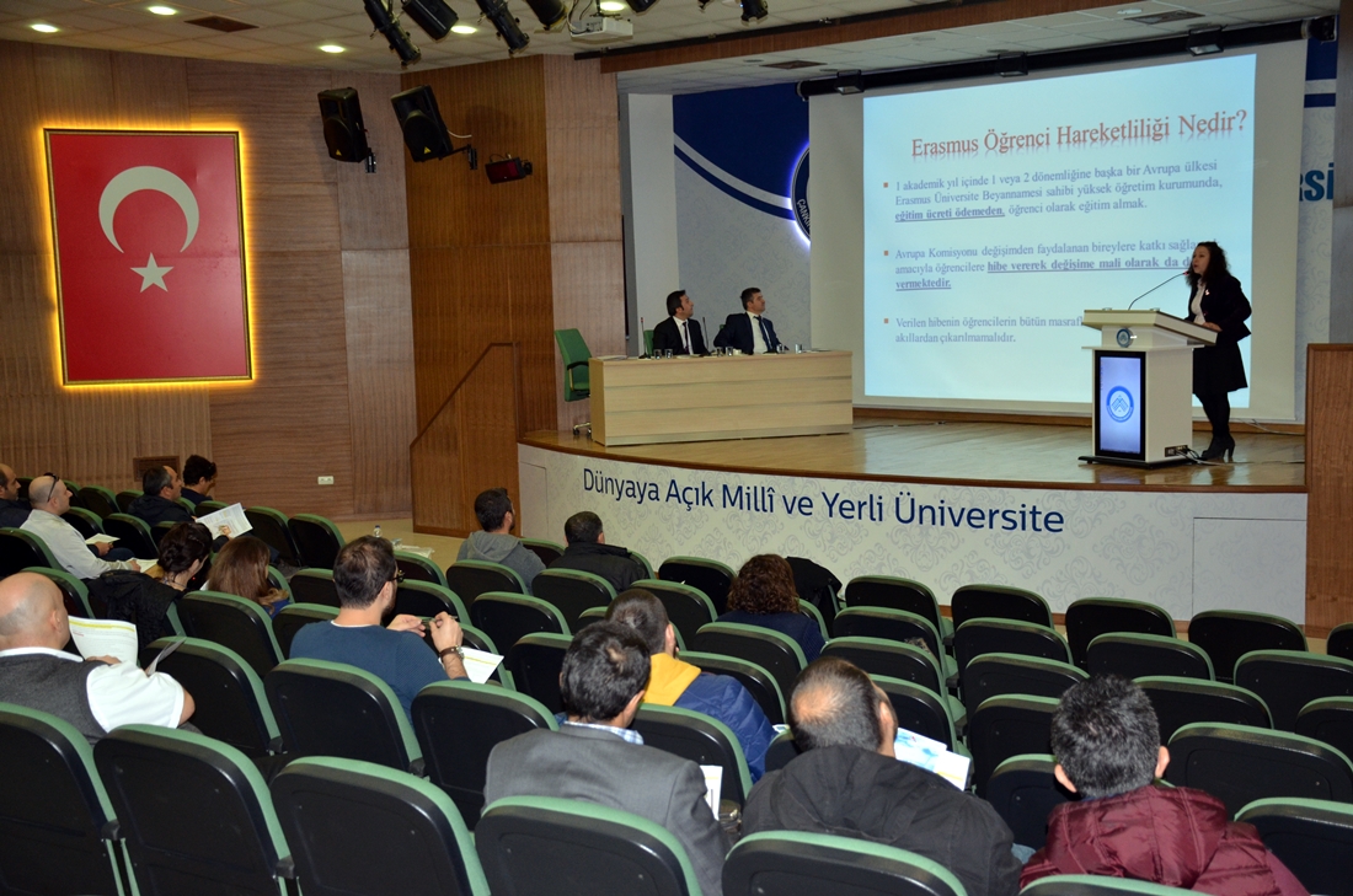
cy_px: 448
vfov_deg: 28.0
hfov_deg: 41.2
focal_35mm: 48
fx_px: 1801
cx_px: 676
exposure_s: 1/60
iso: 800
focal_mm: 32
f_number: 4
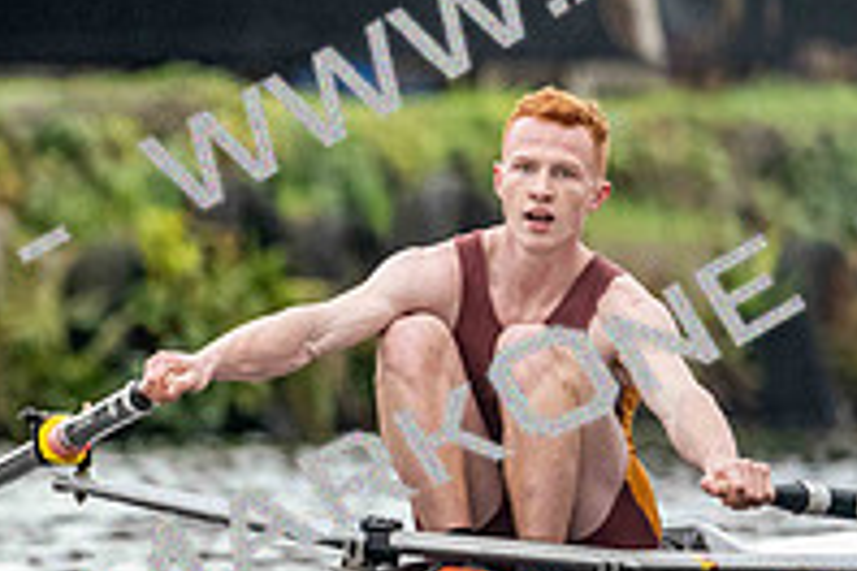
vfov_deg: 1.2
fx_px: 27827
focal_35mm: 1169
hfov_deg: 1.8
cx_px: 675
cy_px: 223
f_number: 4.5
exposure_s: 1/2500
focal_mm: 400
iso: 3200
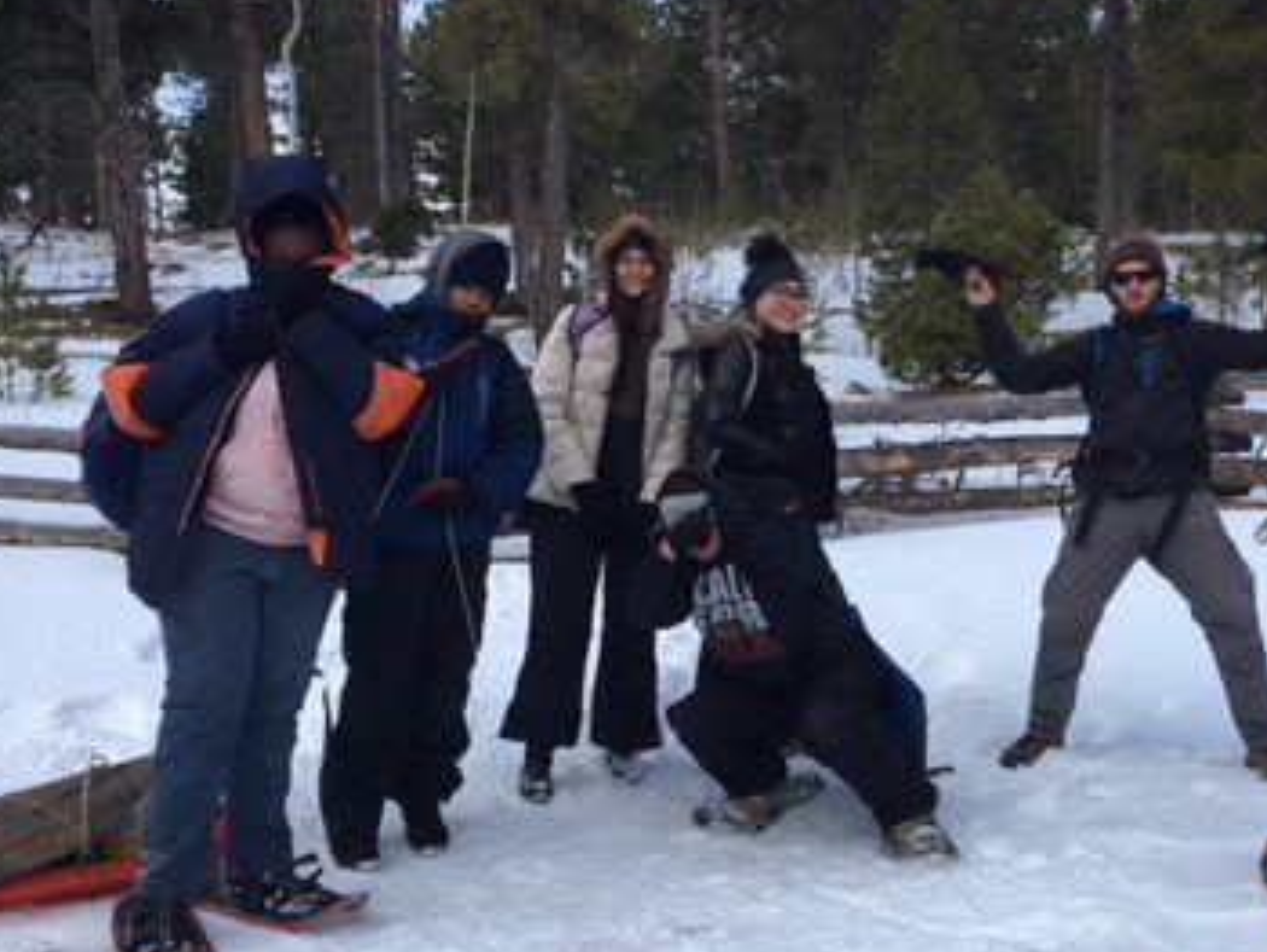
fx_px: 1941
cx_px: 728
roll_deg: +1.2
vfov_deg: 27.6
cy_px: 478
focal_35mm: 53
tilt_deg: -2.2
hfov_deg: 36.1
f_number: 2.2
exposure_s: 1/769
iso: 25
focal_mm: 4.15
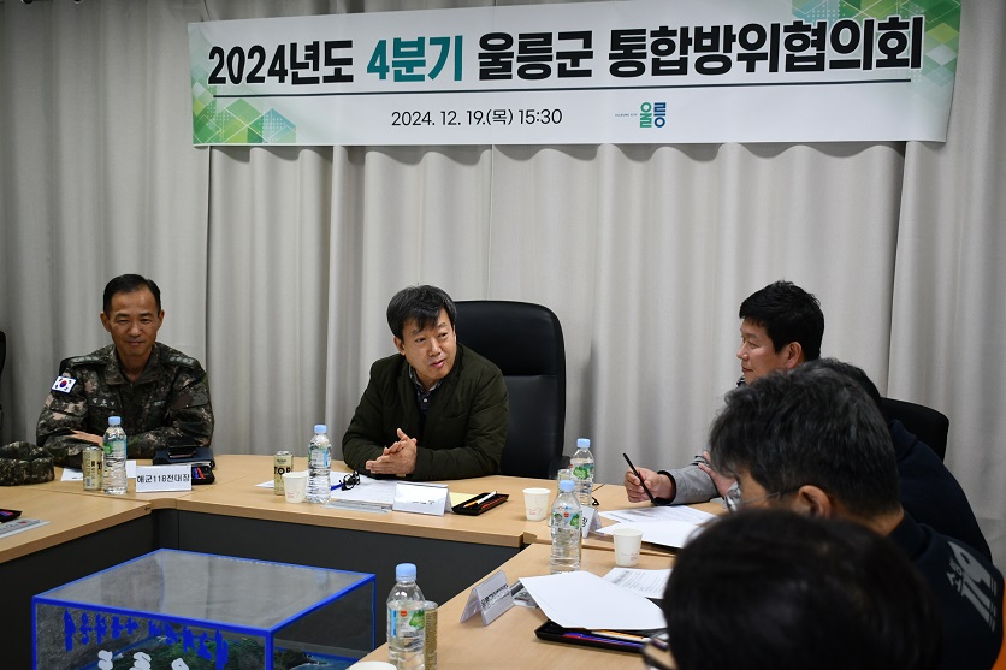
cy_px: 335
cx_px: 503
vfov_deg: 29.2
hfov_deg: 42.8
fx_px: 1285
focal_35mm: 46
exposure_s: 1/125
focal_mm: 31
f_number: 4.2
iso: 1000
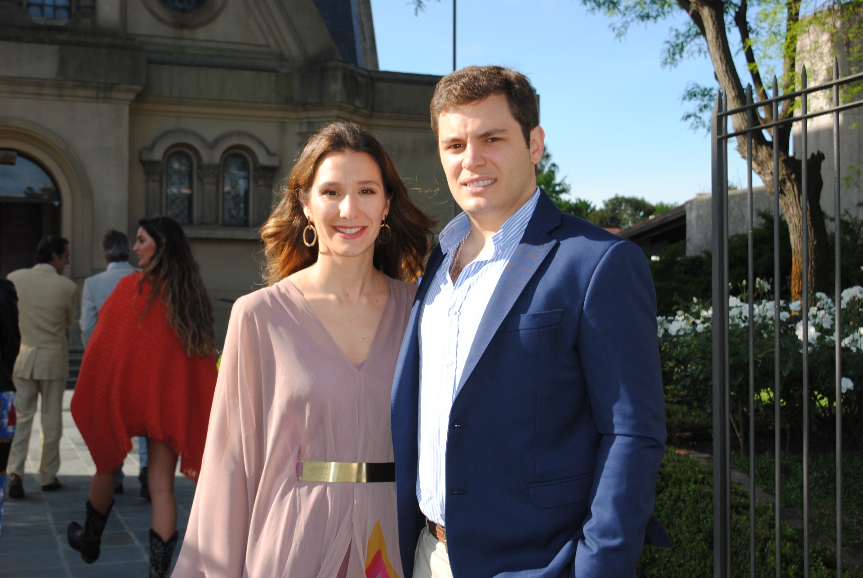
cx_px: 432
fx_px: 1224
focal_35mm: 51
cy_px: 289
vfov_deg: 26.6
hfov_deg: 38.8
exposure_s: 1/200
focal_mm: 34
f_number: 7.1
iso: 100
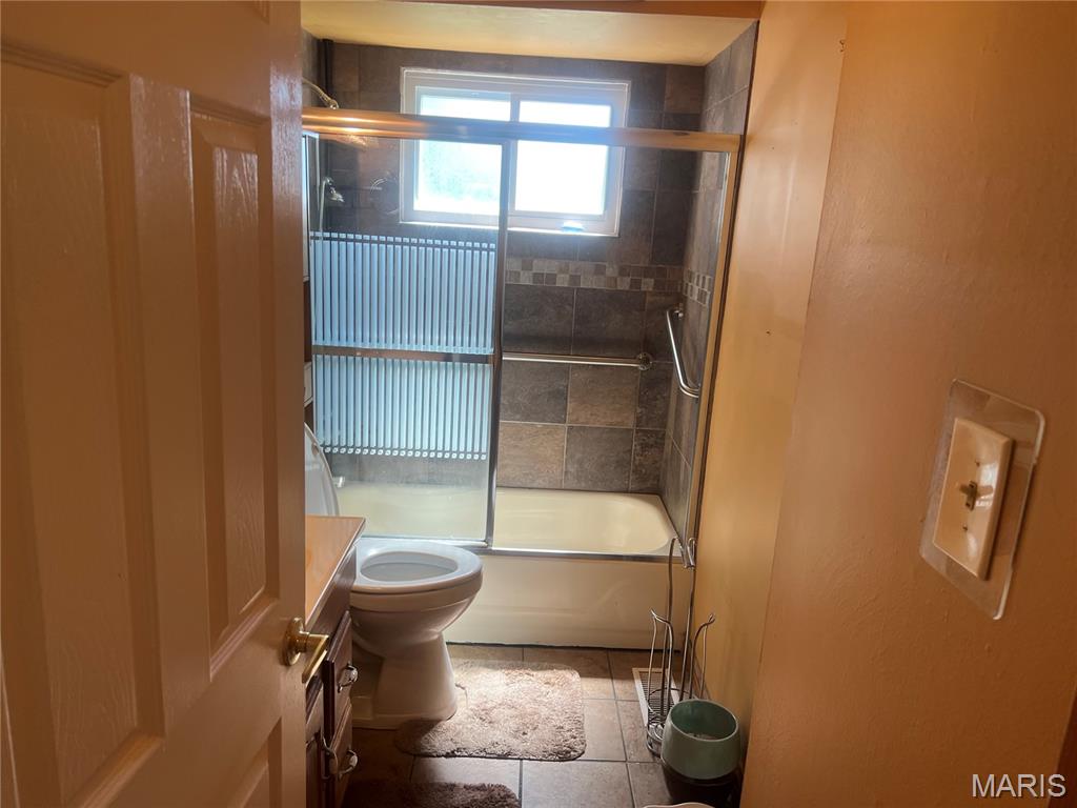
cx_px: 538
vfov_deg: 53.1
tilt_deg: -13.8
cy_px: 404
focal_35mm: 26
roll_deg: -3.5
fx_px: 809
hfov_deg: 67.3
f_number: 1.5
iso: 100
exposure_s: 1/120
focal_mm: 5.7
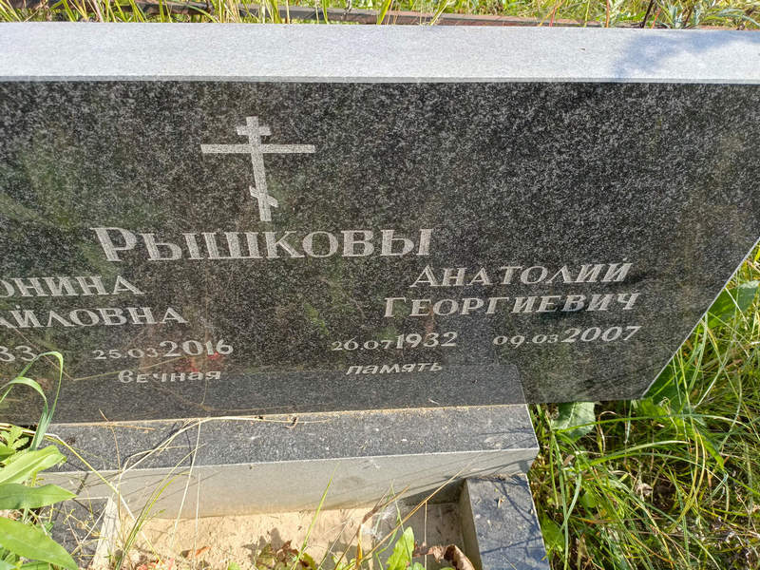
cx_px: 380
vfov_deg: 54.9
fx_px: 549
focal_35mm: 25
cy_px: 285
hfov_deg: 69.4
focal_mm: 4.76
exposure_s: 1/292
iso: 108
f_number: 1.69
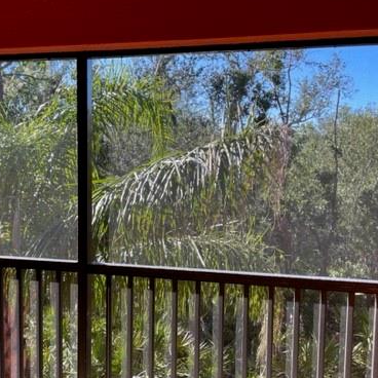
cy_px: 199
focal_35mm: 40
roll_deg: -0.3
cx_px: 131
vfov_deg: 41.8
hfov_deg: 41.4
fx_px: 494
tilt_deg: -4.1
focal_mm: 4.2
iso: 32
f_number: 1.6
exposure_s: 1/456
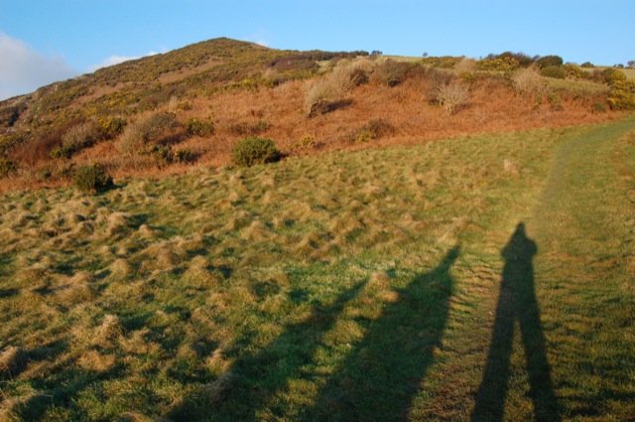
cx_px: 318
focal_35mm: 27
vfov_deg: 47.8
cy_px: 211
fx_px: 476
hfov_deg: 67.4
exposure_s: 1/250
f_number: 8
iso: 400
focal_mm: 18
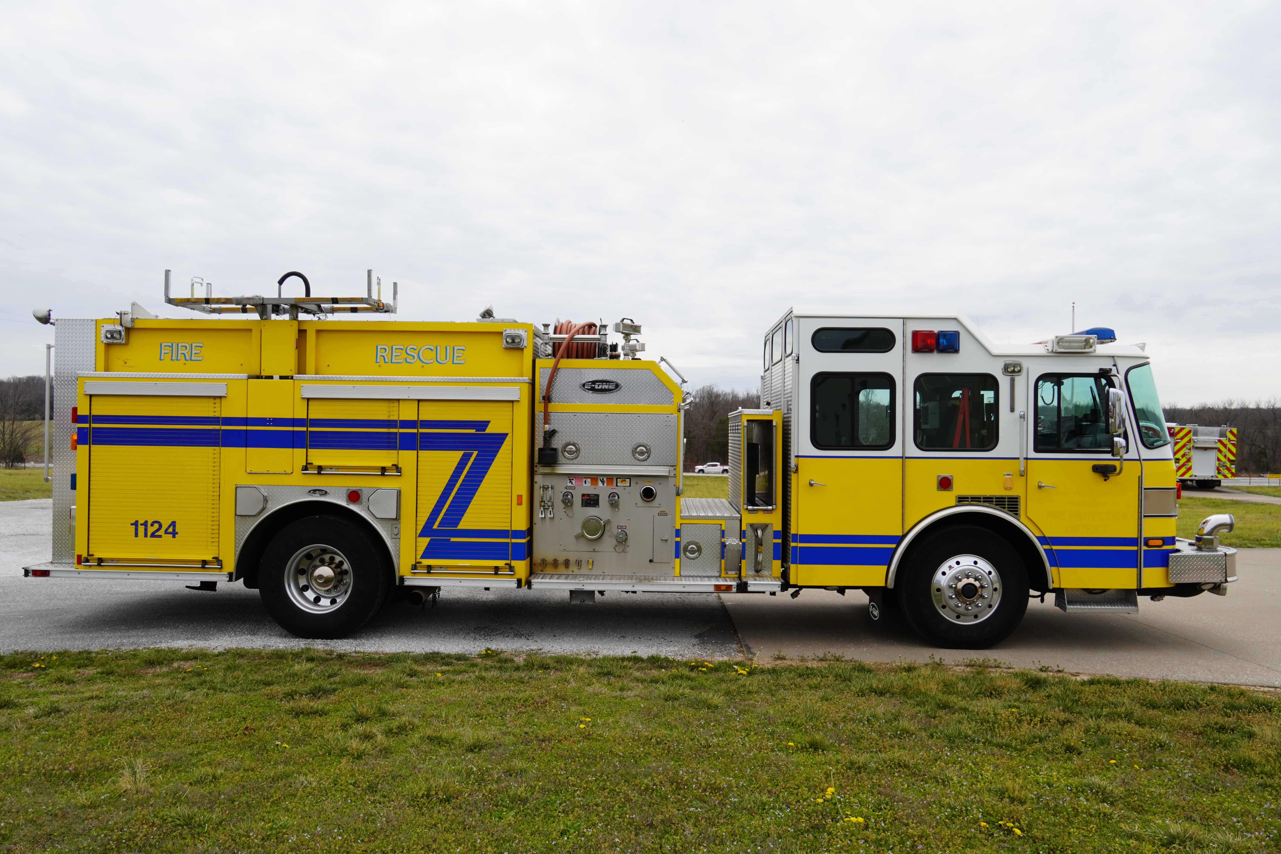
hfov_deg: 67.4
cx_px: 640
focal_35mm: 27
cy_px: 427
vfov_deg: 47.9
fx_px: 961
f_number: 10
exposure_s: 1/160
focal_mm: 18
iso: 100
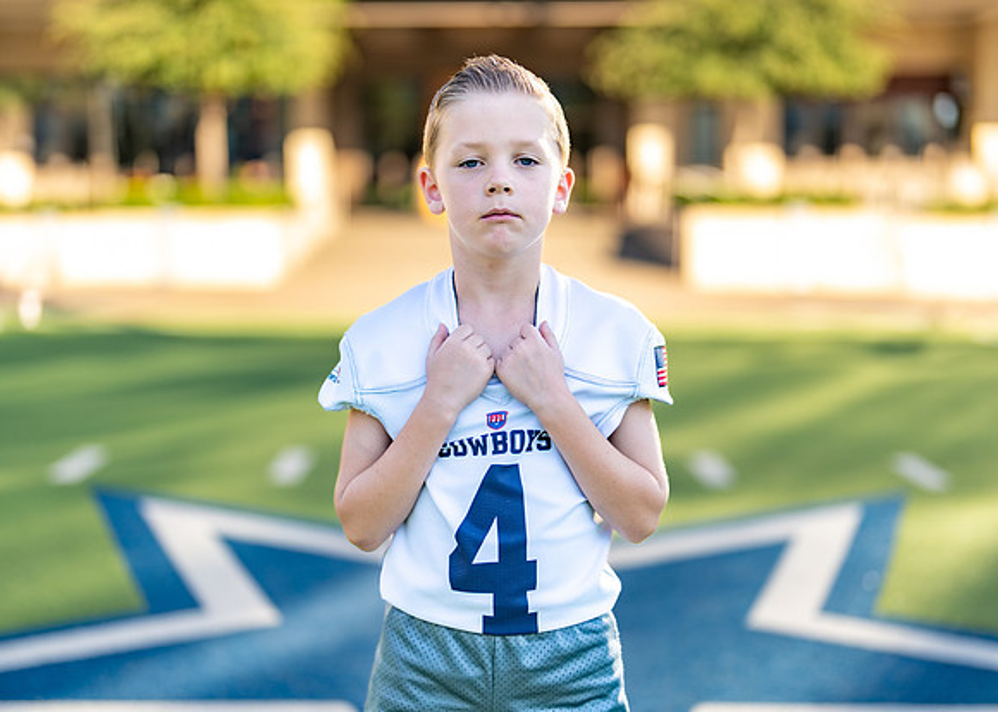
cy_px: 359
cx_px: 501
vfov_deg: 25.0
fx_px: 1609
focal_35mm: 57
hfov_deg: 34.5
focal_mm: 50
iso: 100
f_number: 1.2
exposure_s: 1/2500
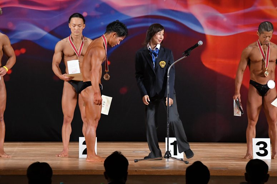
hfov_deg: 9.2
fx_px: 1730
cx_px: 138
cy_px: 92
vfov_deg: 6.1
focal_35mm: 225
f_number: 5.6
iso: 3200
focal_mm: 150
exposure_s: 1/400
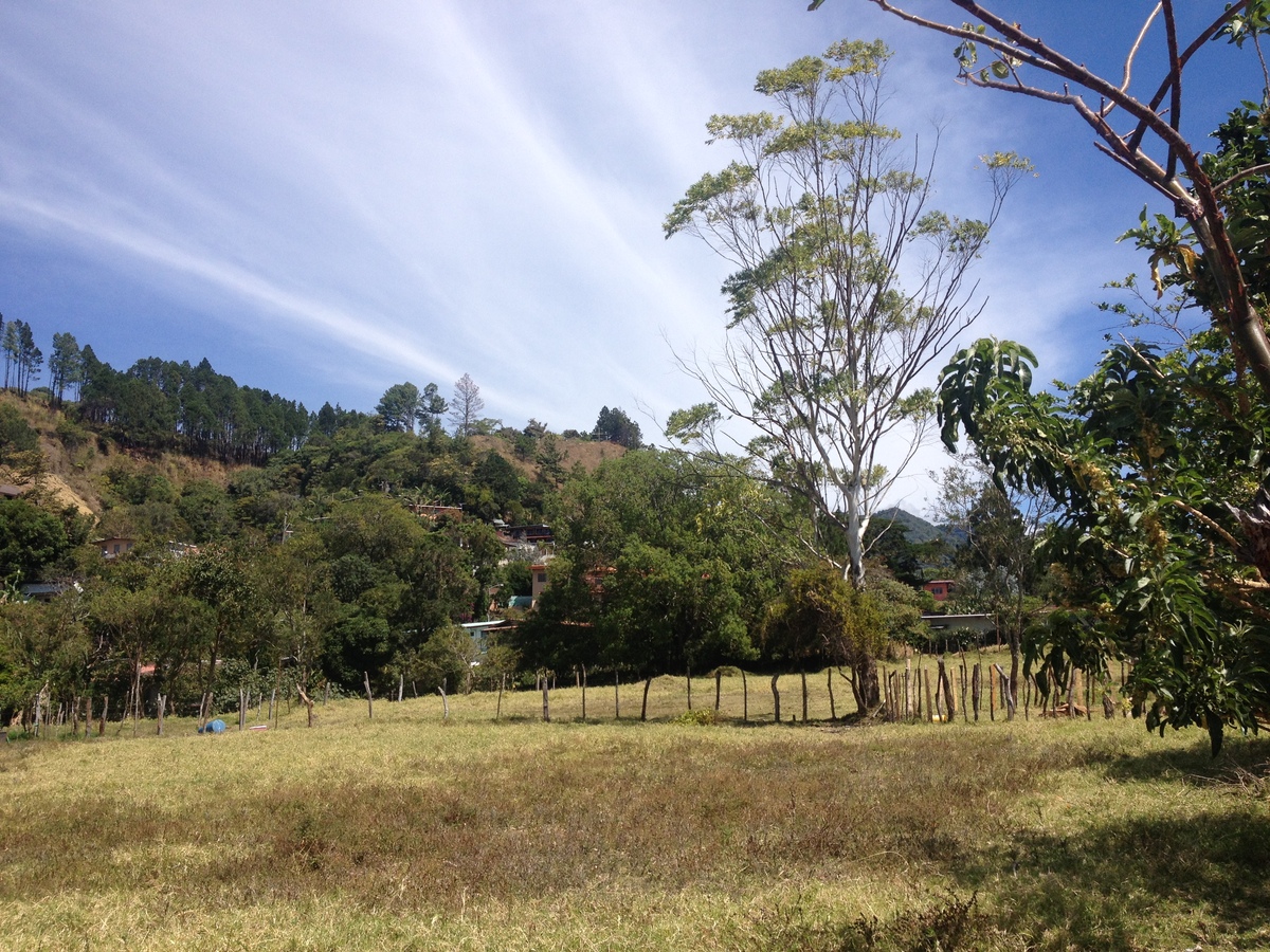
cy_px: 476
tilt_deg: +7.9
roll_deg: +0.8
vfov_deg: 40.7
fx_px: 1284
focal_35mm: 35
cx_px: 635
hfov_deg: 52.6
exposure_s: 1/1905
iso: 50
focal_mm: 4.28
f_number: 2.4
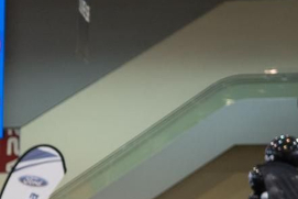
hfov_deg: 8.7
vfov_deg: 6.3
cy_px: 372
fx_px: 1772
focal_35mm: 214
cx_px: -438
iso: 250
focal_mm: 35
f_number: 1.8
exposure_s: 1/125
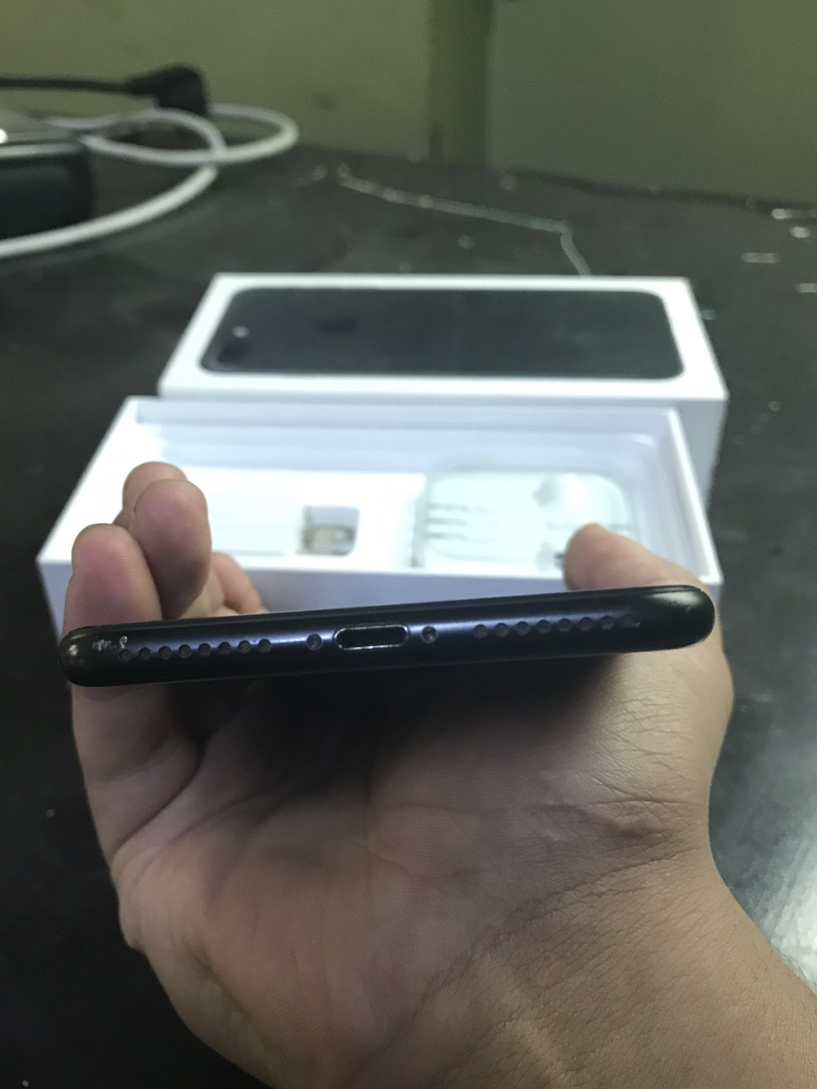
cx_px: 370
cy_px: 638
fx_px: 1038
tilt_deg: -37.9
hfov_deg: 42.9
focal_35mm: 33
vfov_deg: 55.1
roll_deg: +4.7
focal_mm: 3.99
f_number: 1.8
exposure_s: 1/17
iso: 100
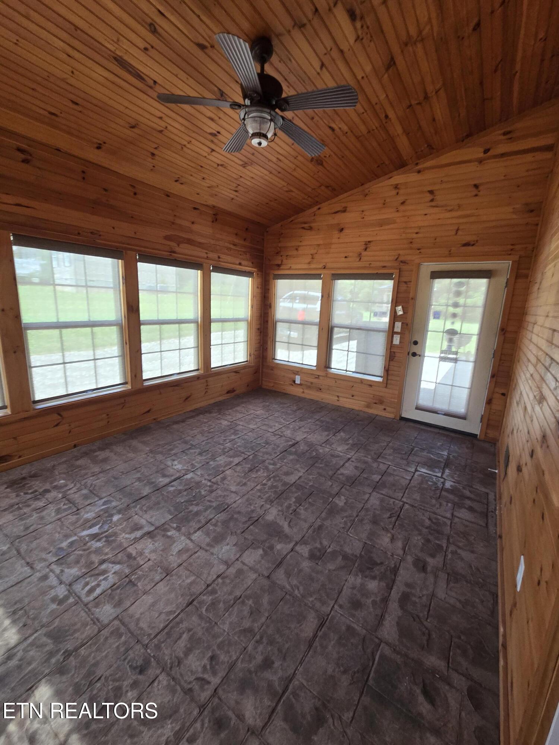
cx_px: 280
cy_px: 372
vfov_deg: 106.2
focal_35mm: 13
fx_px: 280
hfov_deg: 89.9
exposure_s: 1/60
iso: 200
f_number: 2.2
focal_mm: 2.2
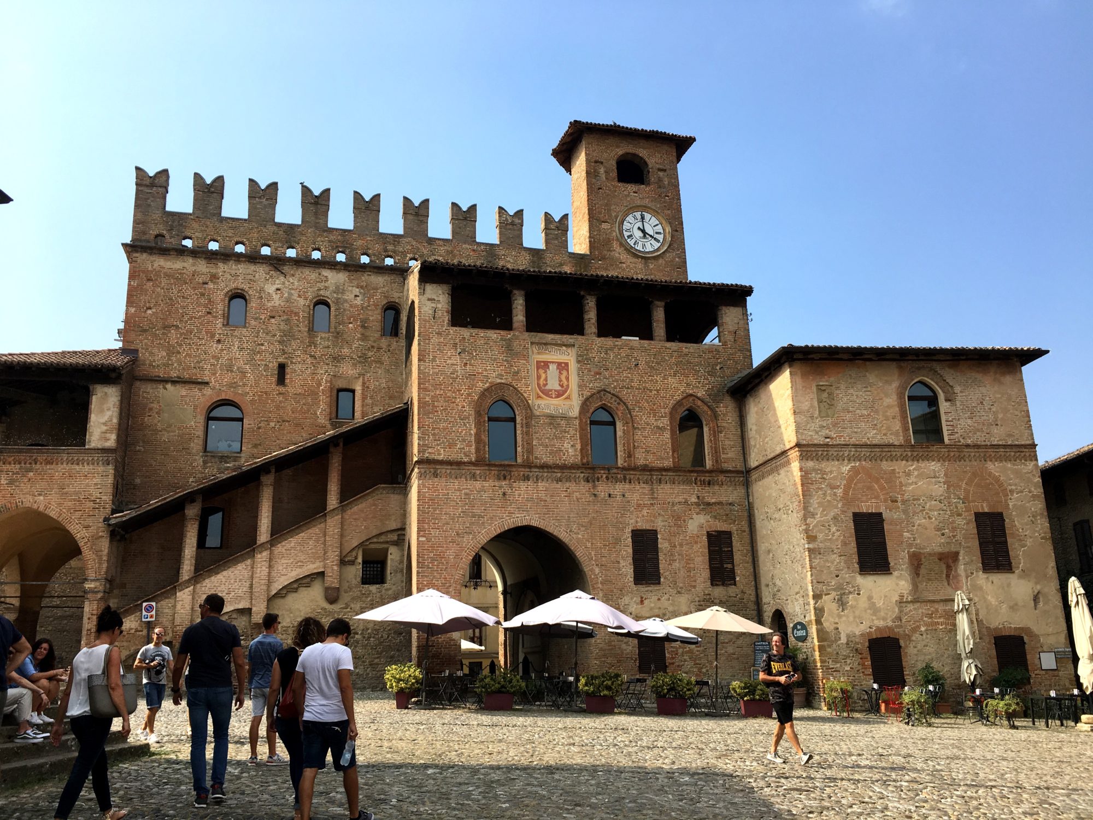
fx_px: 916
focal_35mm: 29
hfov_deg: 61.7
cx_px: 546
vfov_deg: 48.2
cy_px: 410
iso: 25
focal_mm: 4.15
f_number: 2.2
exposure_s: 1/938
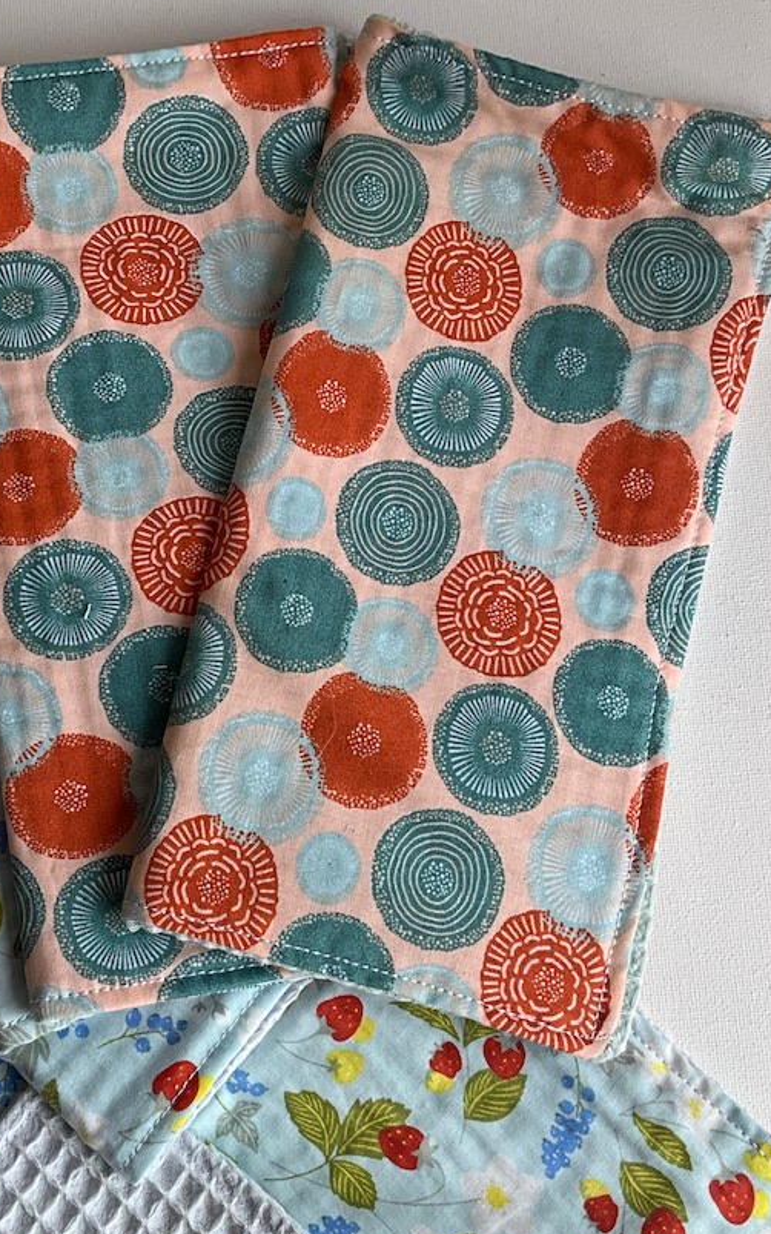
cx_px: 174
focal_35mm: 49
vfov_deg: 41.0
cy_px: 639
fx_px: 1647
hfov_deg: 26.0
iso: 25
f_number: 1.8
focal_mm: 3
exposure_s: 1/568
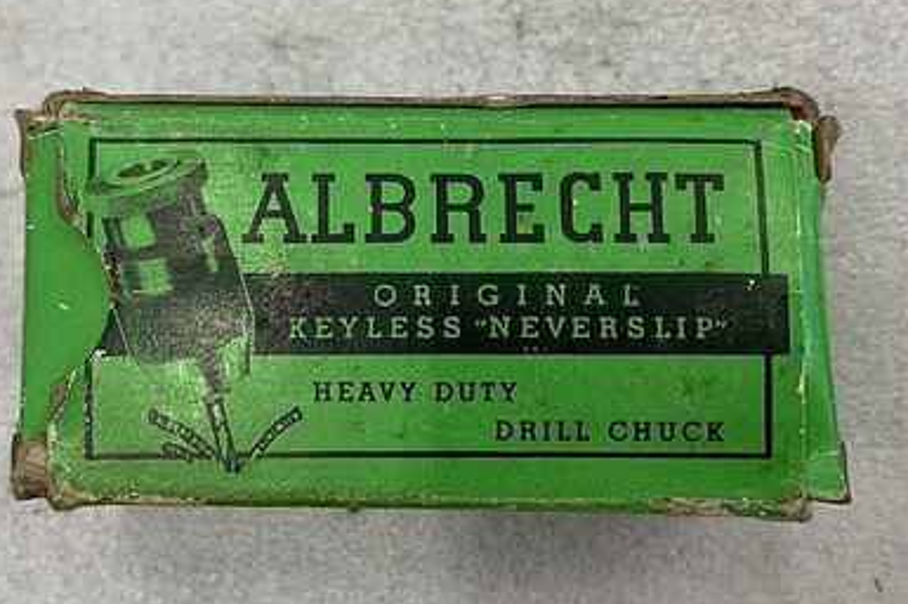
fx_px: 1134
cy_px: 309
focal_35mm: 45
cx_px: 366
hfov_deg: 43.4
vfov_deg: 29.8
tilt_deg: -83.6
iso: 100
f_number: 1.8
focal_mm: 4.25
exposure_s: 1/111
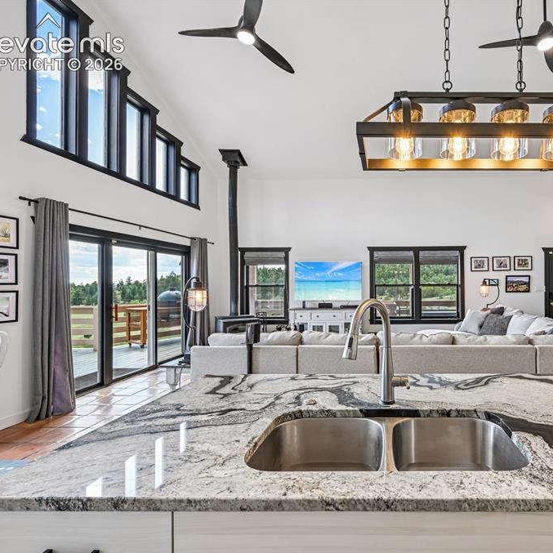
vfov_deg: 80.7
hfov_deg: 77.2
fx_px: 325
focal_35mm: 18
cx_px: 383
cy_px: 277
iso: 280
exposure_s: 1/15
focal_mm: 14
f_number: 9
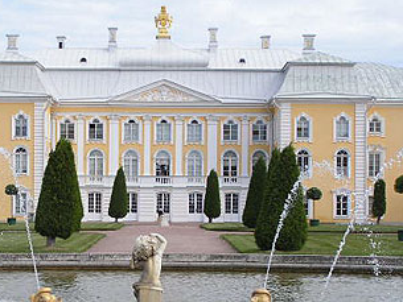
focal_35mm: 112
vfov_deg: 13.2
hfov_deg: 17.5
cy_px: 199
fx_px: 1304
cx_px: 152
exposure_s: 1/800
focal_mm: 12.7
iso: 50
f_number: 3.2
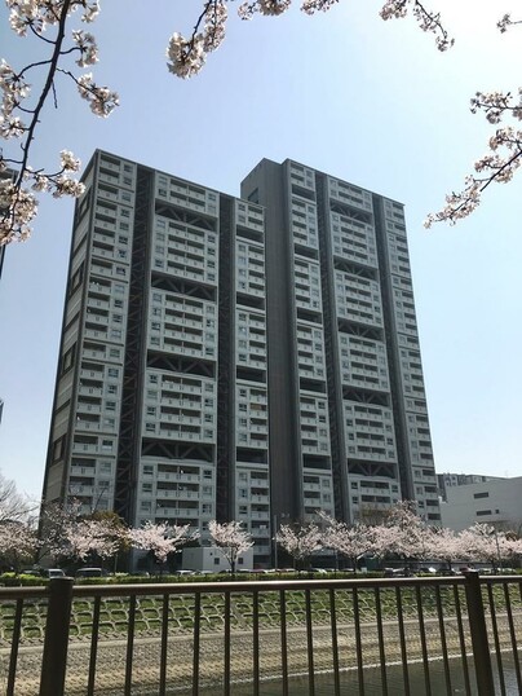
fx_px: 583
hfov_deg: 48.3
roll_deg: +0.5
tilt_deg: +20.2
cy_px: 348
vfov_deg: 61.6
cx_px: 261
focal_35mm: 29
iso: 25
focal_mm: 4.15
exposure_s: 1/2653
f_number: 2.2
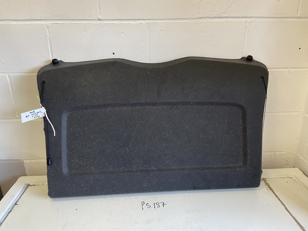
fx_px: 231
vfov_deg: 53.1
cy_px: 116
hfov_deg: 67.3
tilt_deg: -19.4
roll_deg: +0.1
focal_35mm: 26
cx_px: 154
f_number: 1.8
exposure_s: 1/50
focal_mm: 4.25
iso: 64
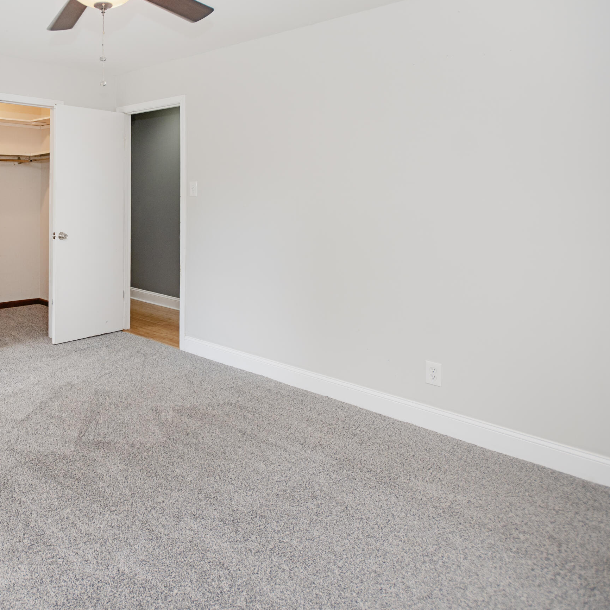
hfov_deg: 58.2
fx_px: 498
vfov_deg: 62.8
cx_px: 123
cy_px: 277
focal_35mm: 25
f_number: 3.5
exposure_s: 1/200
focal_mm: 17
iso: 640
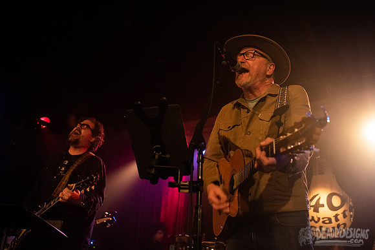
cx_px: 188
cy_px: 125
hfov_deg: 54.4
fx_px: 365
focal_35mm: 35
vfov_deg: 37.9
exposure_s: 1/125
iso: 2500
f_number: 3.2
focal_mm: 35
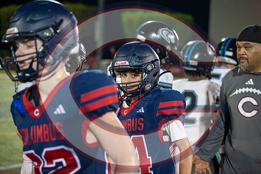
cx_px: 130
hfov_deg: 25.4
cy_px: 87
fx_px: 580
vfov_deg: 17.1
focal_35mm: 80
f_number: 2.8
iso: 12800
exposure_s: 1/1000
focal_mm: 80
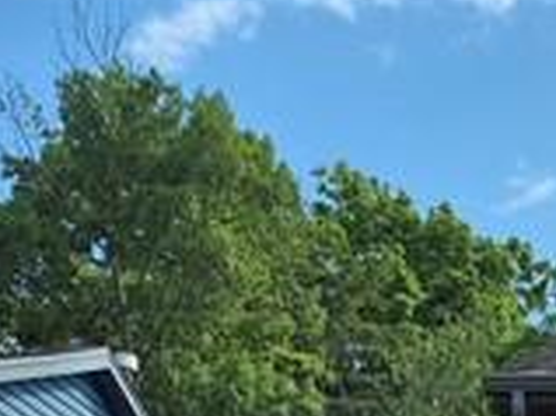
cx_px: 797
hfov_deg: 12.8
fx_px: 2375
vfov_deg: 8.3
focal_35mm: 148
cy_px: 1286
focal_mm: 5.4
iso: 25
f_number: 1.8
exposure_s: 1/1429
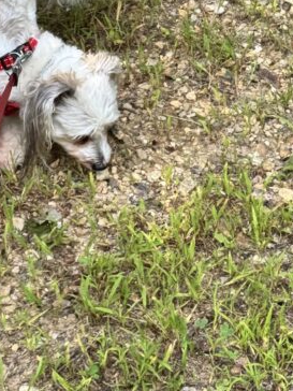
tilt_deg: -24.9
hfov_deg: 11.0
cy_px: 99
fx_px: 1524
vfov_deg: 14.6
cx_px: 92
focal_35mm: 135
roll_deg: +2.9
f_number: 1.78
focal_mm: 6.76
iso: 64
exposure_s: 1/277
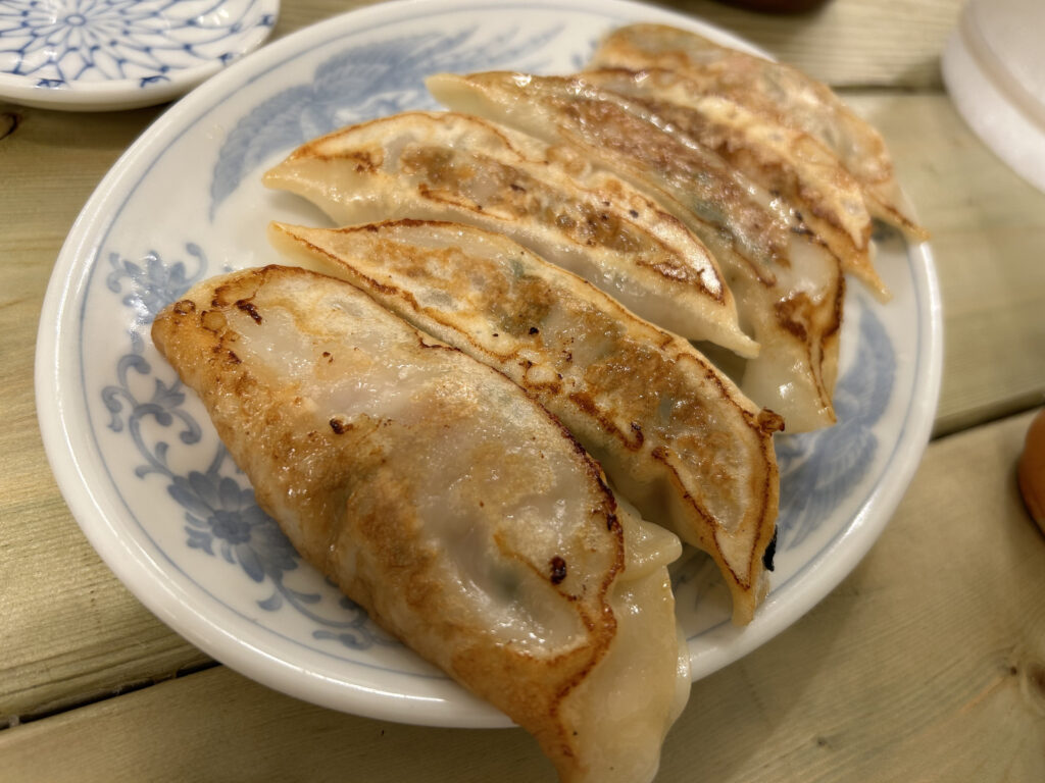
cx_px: 522
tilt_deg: -50.7
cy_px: 392
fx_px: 785
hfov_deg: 67.3
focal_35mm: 26
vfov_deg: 53.1
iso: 64
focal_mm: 5.7
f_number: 1.5
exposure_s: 1/50
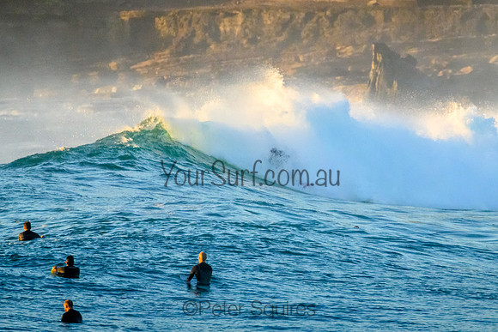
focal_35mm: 1099
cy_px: 162
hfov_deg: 1.9
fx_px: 15201
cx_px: 275
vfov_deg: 1.3
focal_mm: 800
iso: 5600
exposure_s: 1/2000
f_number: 11
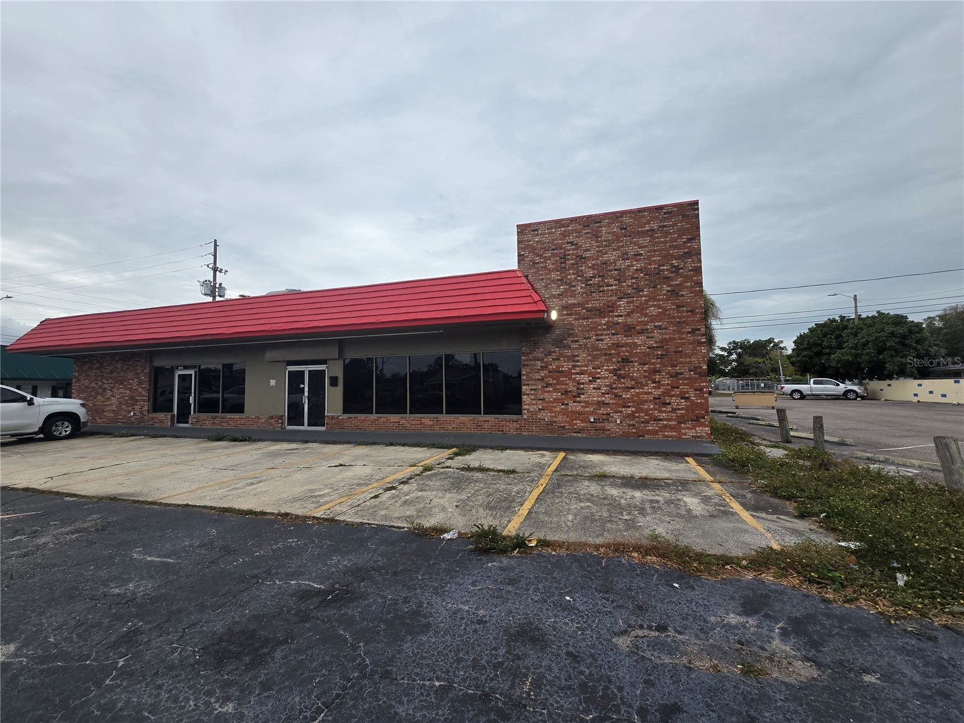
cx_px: 482
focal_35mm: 13
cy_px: 362
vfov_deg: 89.9
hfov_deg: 106.2
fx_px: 362
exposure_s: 1/914
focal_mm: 2.2
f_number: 2.2
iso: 50
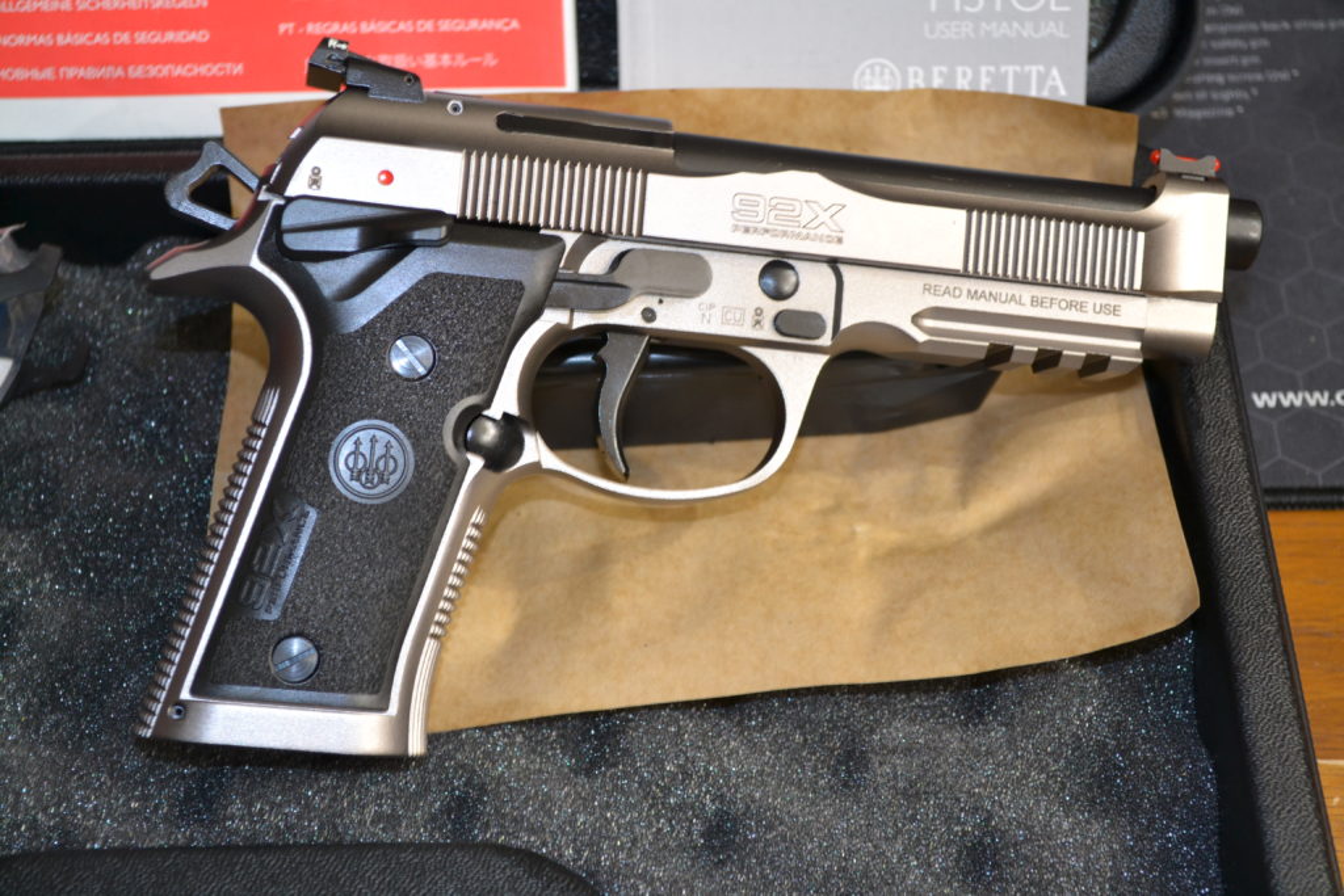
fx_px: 2352
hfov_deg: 31.9
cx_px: 672
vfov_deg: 21.6
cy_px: 448
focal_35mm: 63
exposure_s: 1/13
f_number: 5.3
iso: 800
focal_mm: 42
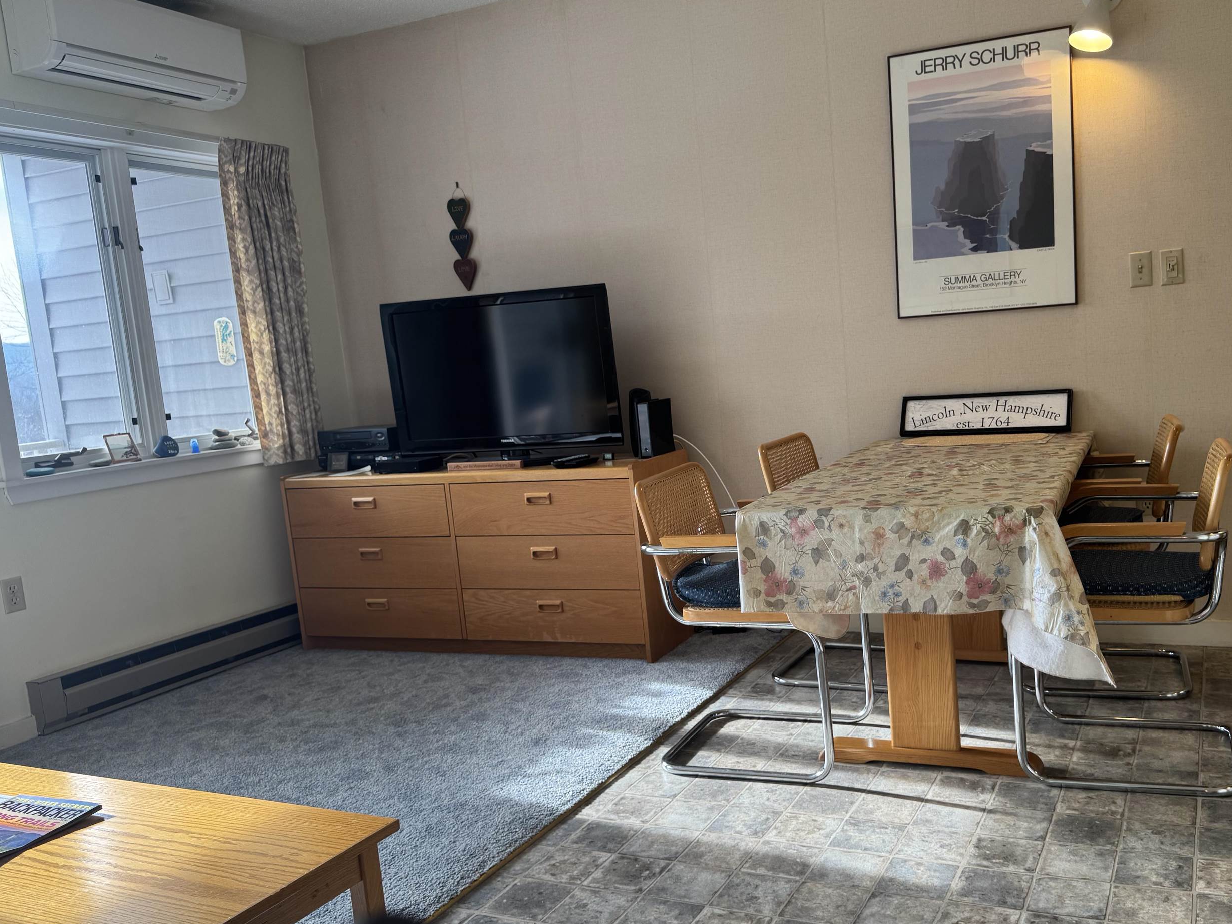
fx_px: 1068
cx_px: 745
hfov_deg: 59.4
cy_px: 494
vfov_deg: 46.8
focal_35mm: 30
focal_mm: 6.76
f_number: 1.78
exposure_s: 1/141
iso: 64
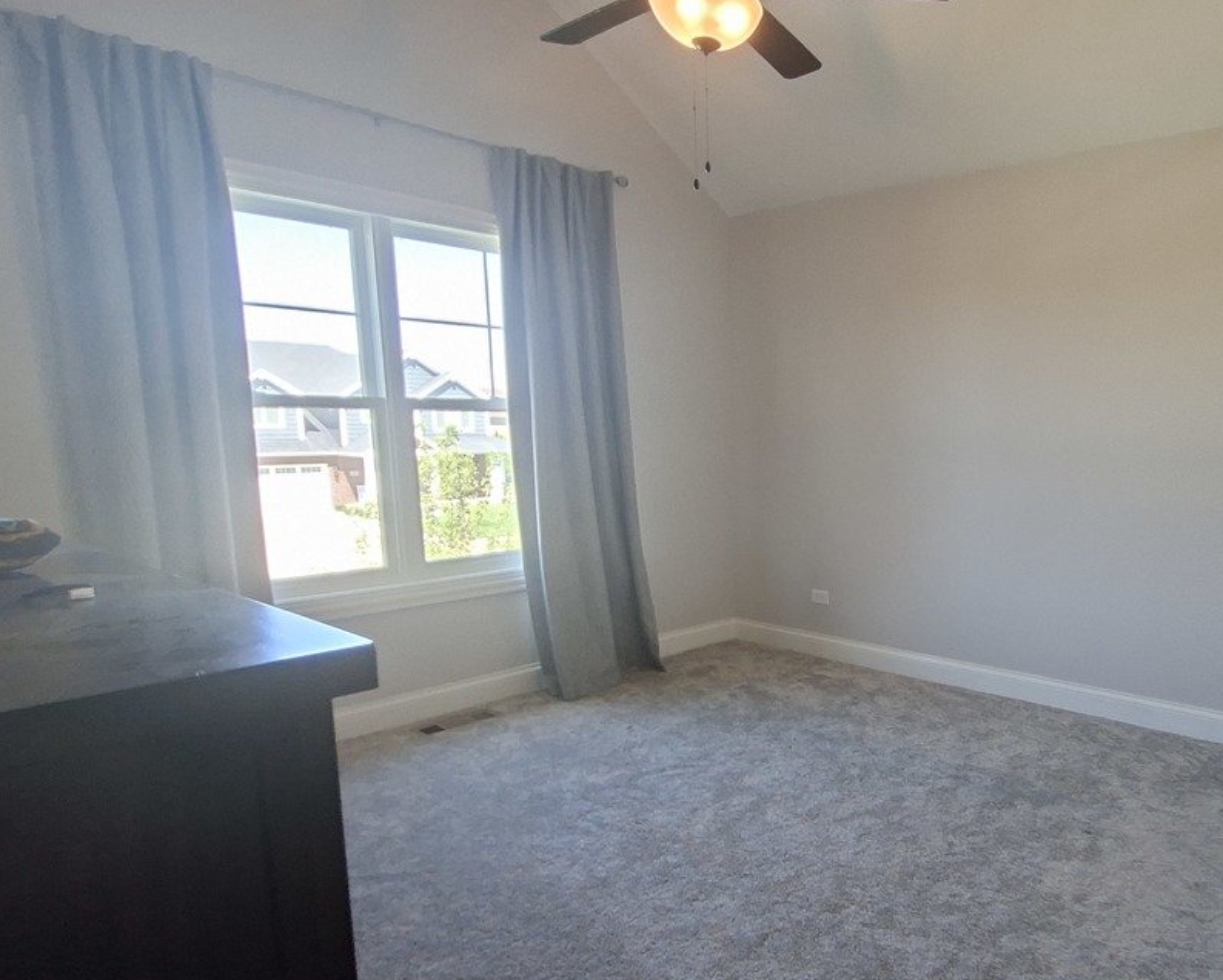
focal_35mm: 23
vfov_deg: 60.7
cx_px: 898
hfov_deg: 68.5
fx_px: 833
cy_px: 556
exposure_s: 1/40
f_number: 2.2
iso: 100
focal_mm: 1.74
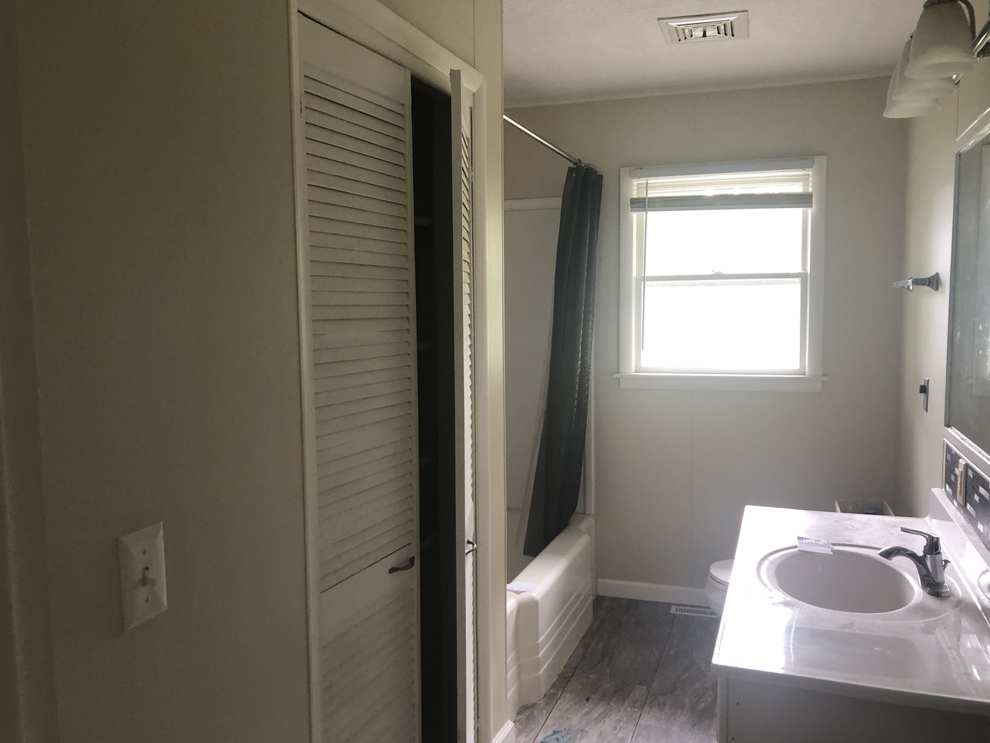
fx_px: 830
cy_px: 378
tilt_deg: -6.8
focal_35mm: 29
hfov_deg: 61.6
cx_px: 511
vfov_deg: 48.2
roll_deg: -0.3
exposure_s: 1/20
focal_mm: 3.99
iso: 40
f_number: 1.8
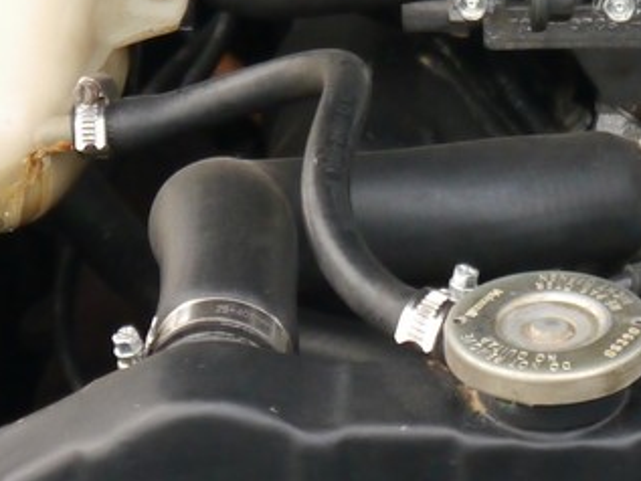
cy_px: 81
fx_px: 4853
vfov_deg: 5.7
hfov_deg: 7.5
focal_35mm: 262
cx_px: 865
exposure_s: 1/60
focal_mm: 26
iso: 640
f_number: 4.7
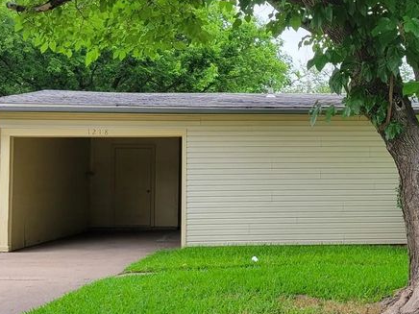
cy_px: 163
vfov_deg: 24.0
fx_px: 738
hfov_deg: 30.8
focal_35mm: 61
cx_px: 346
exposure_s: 1/167
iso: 40
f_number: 1.8
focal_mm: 5.4
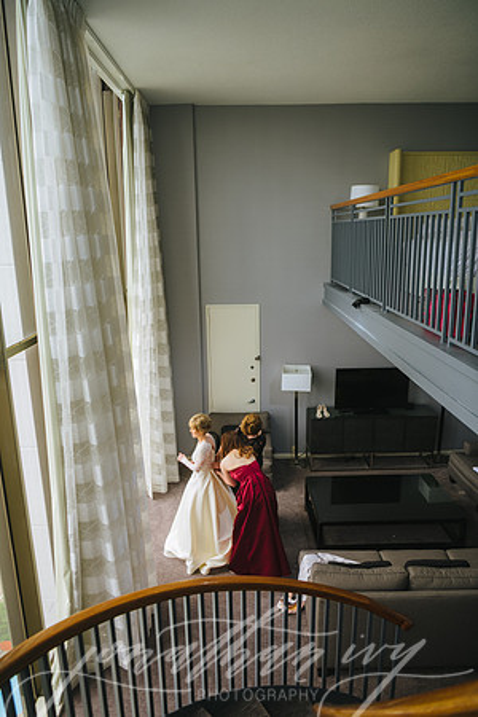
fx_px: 478
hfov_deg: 53.1
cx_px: 239
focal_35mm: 24
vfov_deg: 73.7
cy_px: 358
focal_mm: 24
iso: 200
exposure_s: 1/160
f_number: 2.8
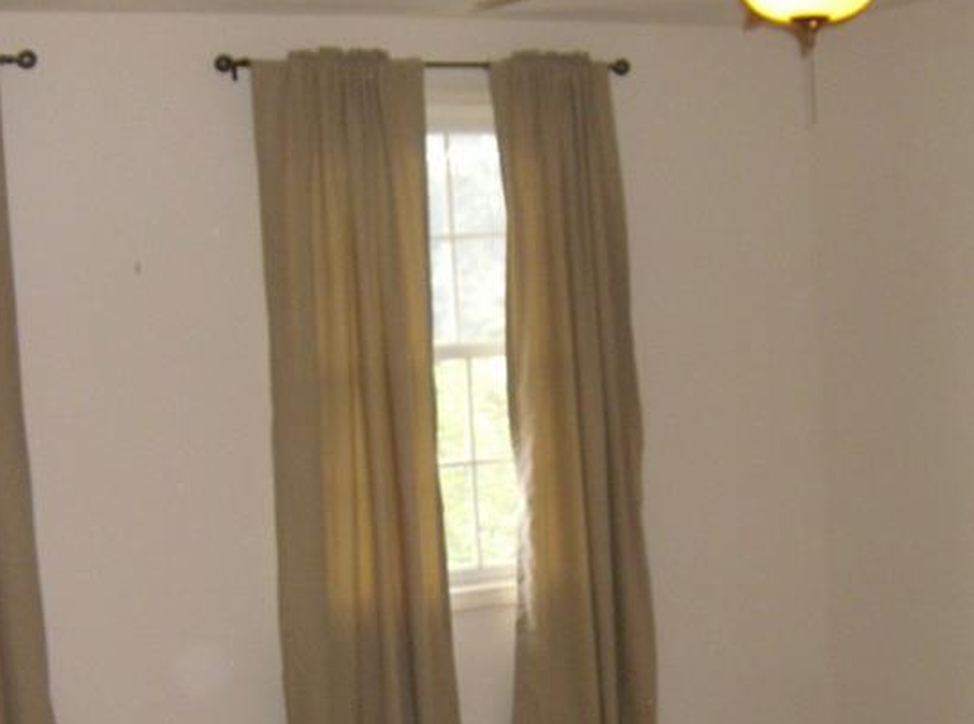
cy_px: 607
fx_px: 1907
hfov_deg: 28.6
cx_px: 406
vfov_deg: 21.2
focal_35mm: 68
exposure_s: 1/60
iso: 200
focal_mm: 6
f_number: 2.8
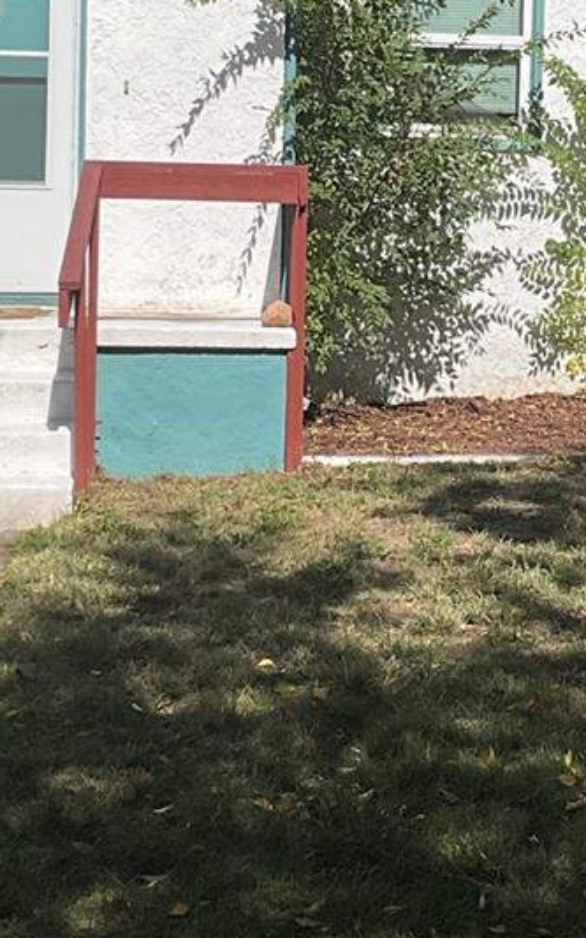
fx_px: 2121
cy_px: 234
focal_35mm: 83
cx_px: 461
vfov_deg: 24.7
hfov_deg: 15.6
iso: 25
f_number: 1.8
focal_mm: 3
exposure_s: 1/3322
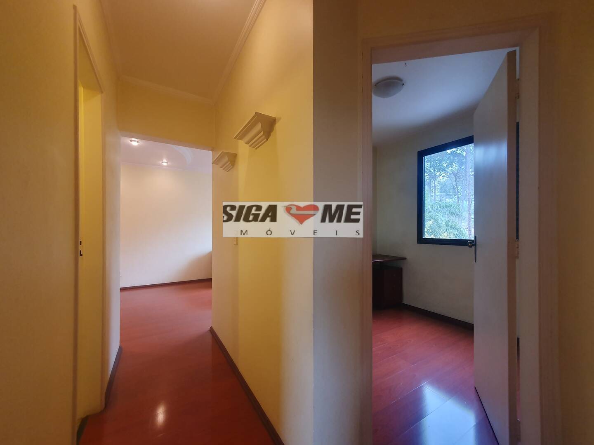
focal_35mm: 13
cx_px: 297
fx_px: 223
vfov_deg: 89.9
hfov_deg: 106.2
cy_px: 222
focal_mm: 1.8
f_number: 2.2
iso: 200
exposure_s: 1/60
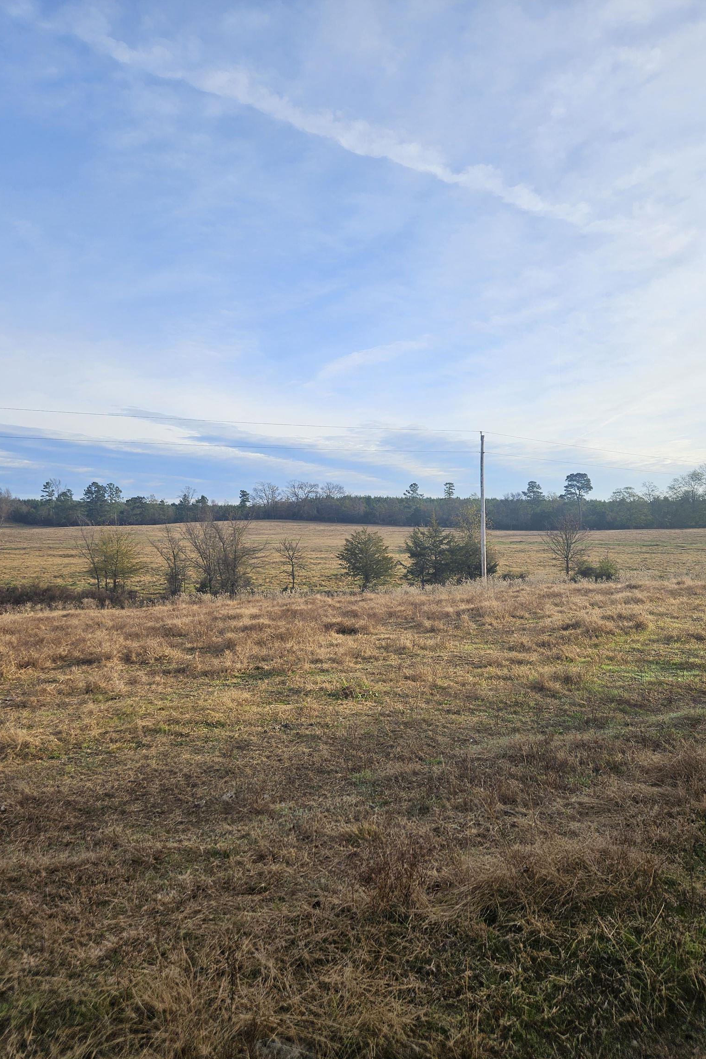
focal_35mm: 24
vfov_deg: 73.7
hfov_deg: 53.1
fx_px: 706
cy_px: 530
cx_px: 381
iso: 25
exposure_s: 1/1235
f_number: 1.8
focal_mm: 5.4
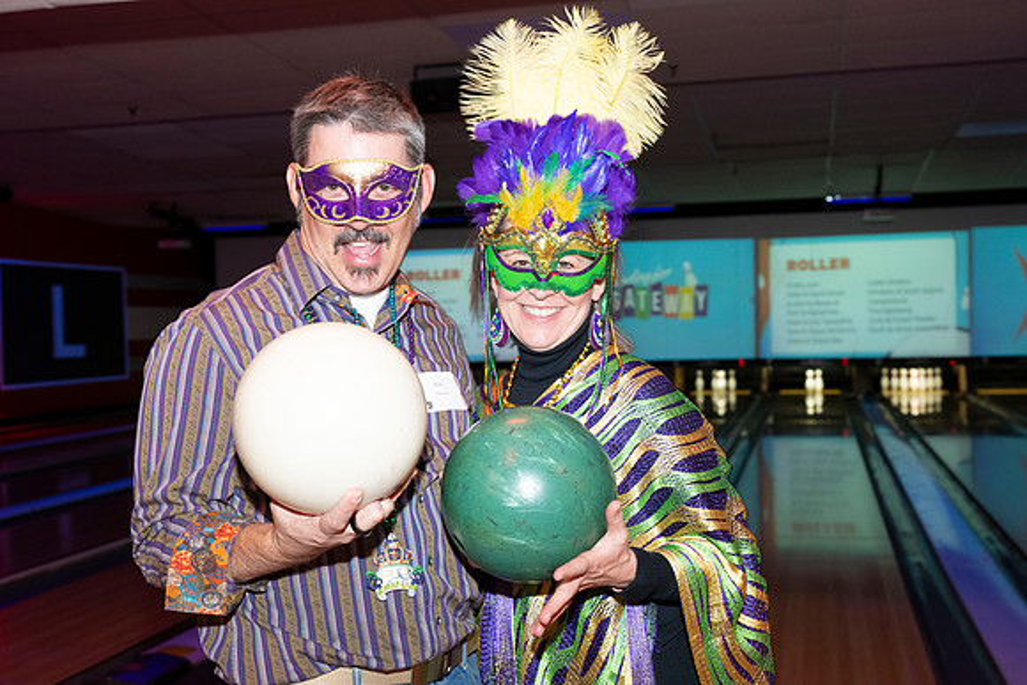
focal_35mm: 40
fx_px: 1141
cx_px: 514
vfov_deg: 33.4
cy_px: 342
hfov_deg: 48.4
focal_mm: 40
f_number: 5.6
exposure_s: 1/60
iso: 1600
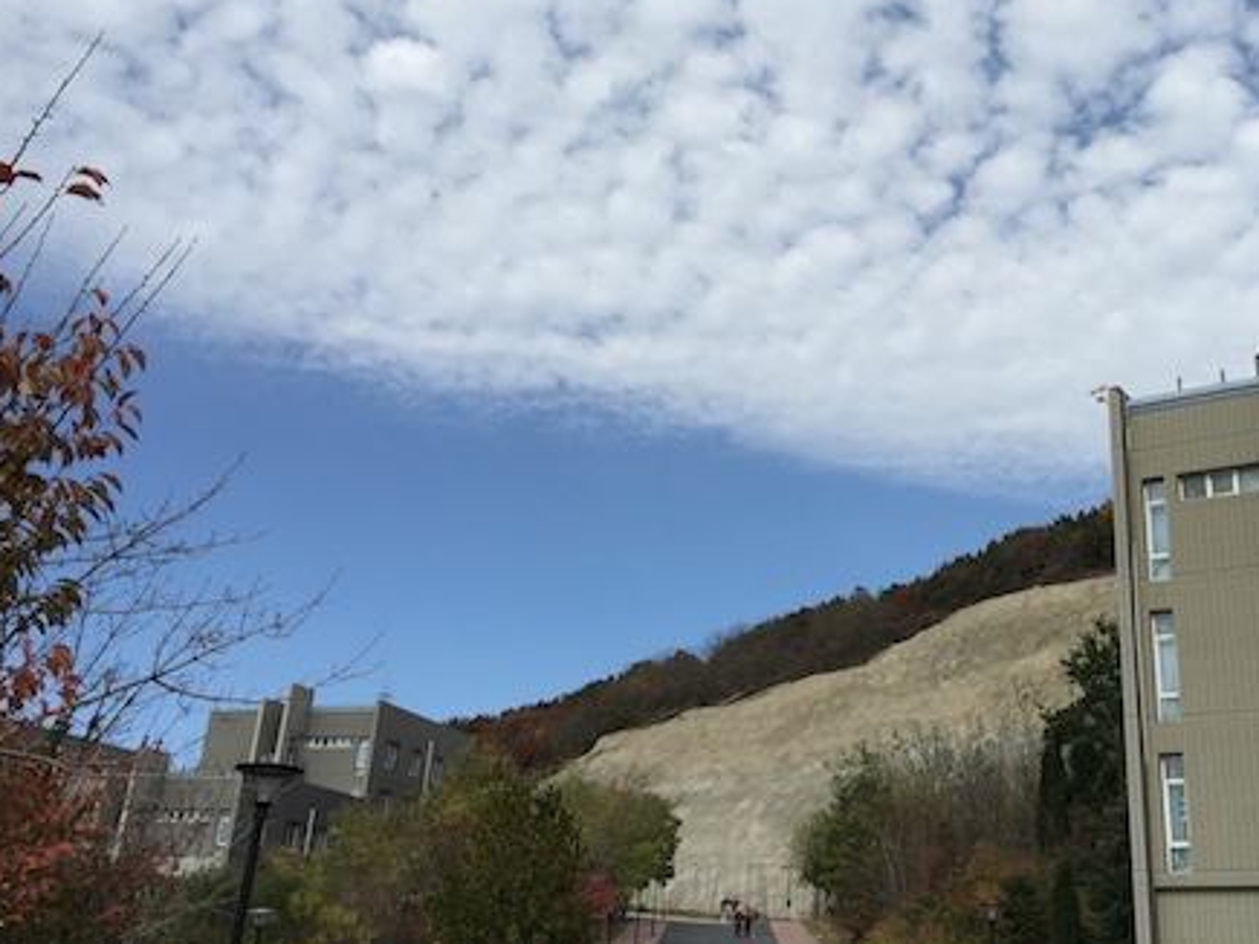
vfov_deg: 35.7
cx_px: 848
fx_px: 1454
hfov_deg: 46.0
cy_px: 339
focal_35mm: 40
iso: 32
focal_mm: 4.15
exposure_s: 1/3049
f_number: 2.2
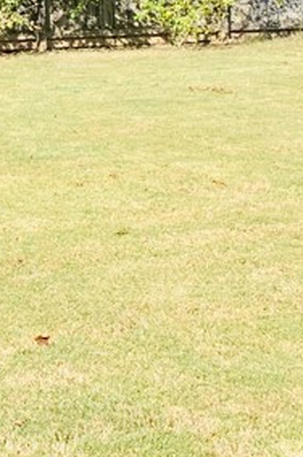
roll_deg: +0.7
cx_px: -406
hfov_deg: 11.6
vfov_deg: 20.3
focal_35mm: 98
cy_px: 19
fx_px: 1240
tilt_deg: -0.4
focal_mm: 4.25
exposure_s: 1/1032
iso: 25
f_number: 1.8
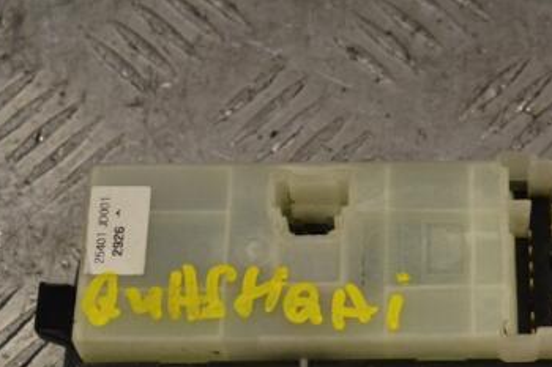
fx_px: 1579
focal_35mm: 103
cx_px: 427
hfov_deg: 19.7
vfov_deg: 13.3
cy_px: 236
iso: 3200
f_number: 11
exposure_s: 1/500
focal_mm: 40
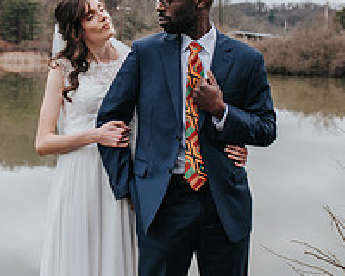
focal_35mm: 74
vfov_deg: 20.5
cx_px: 139
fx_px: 756
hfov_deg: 25.7
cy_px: 67
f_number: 3.2
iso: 125
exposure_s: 1/200
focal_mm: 35
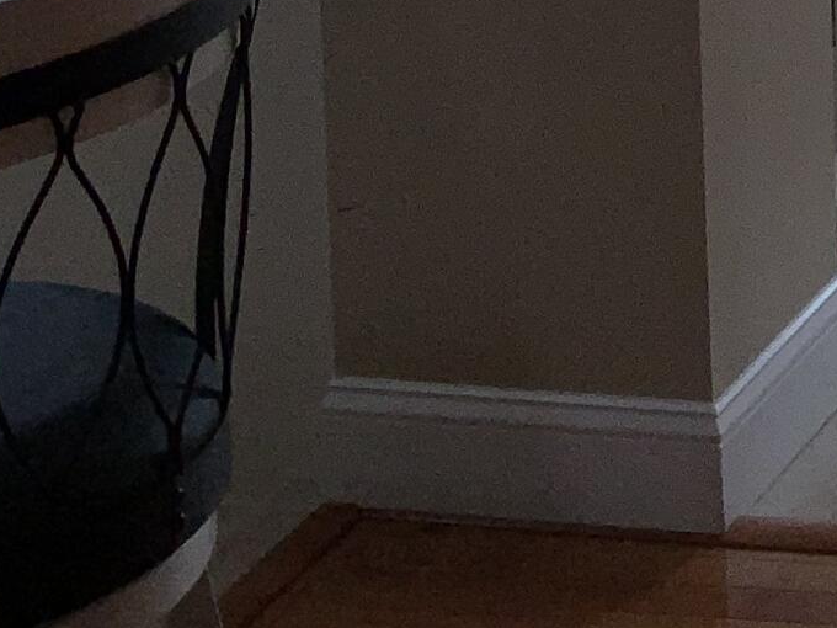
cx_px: 1475
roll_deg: +0.4
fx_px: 3095
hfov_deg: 13.8
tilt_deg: -4.9
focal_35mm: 128
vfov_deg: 10.5
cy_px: -682
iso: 16
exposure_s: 1/276
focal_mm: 3
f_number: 1.8
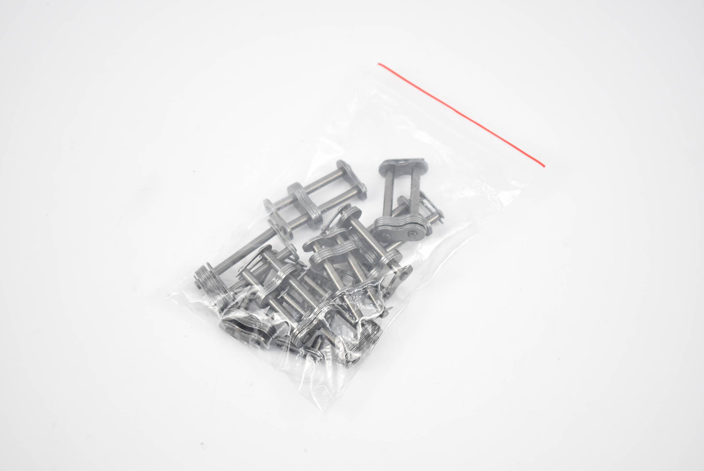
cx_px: 352
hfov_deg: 33.4
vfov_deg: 22.7
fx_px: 1174
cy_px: 236
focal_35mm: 60
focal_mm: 40
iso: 360
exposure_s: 1/60
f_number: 5
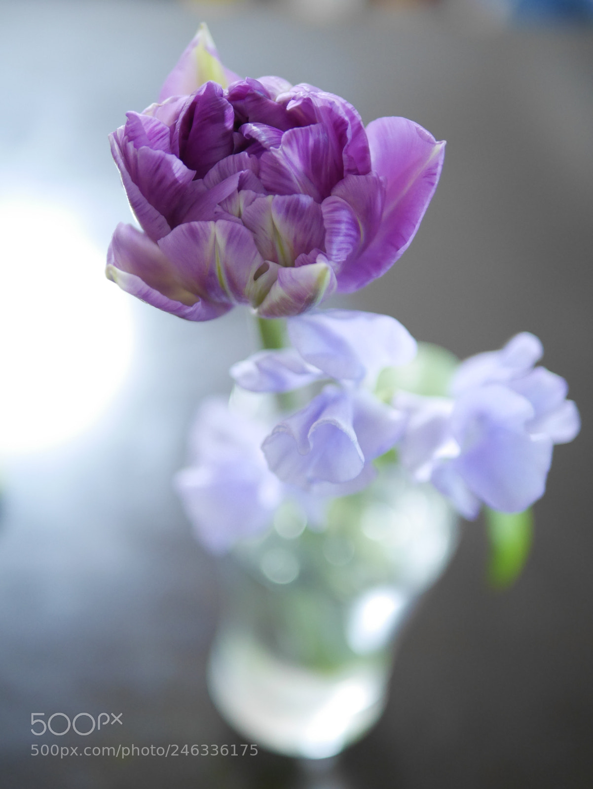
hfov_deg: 29.1
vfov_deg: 38.2
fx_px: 1141
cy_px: 394
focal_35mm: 50
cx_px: 296
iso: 1250
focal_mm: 25
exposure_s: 1/60
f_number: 1.4
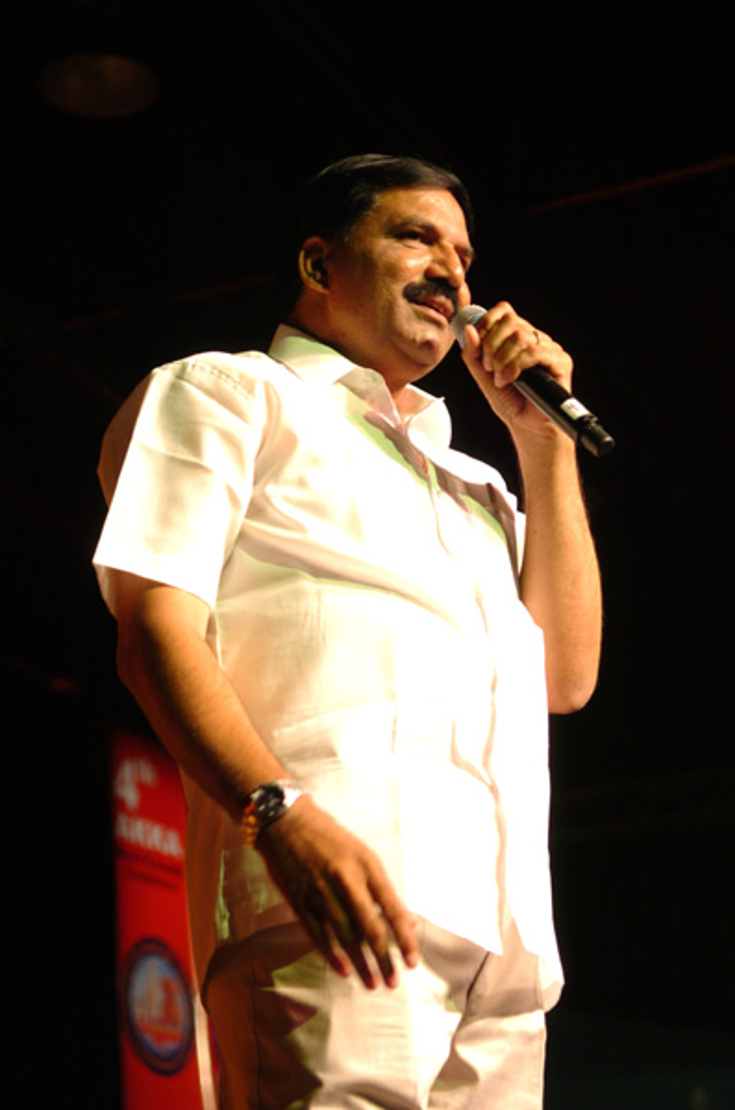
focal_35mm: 82
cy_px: 555
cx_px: 368
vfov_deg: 24.7
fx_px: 2540
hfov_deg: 16.5
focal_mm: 55
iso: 400
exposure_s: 1/40
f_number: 2.8
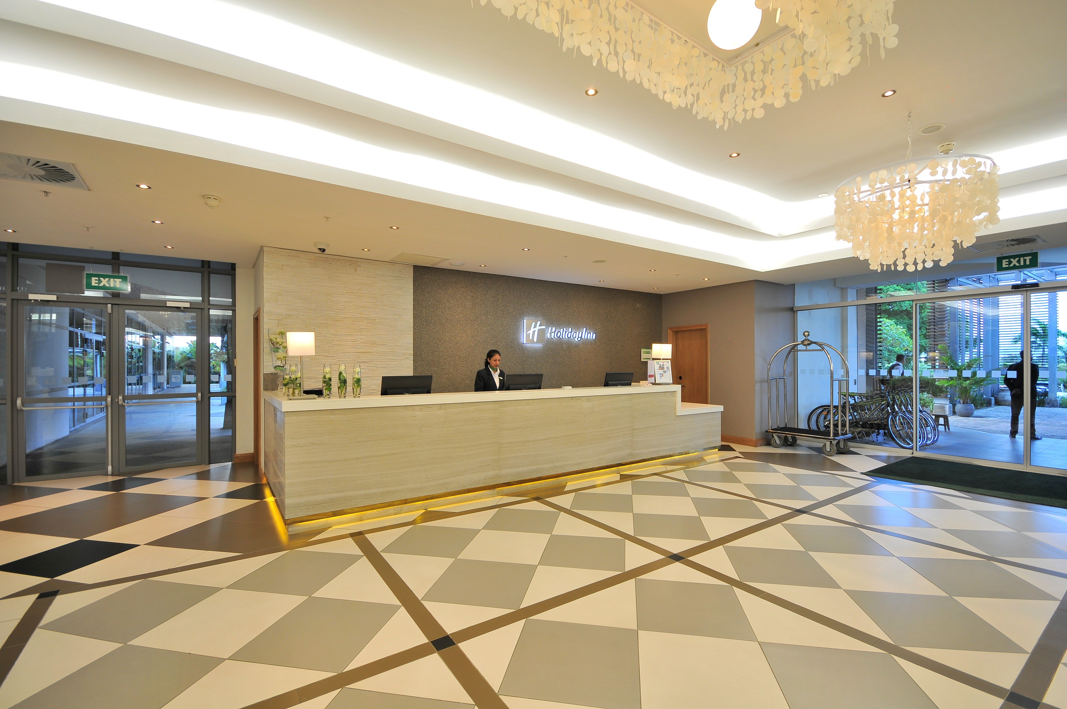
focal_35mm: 15
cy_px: 354
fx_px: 444
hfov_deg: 100.5
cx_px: 534
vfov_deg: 77.2
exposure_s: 1/6
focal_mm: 10
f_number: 6.3
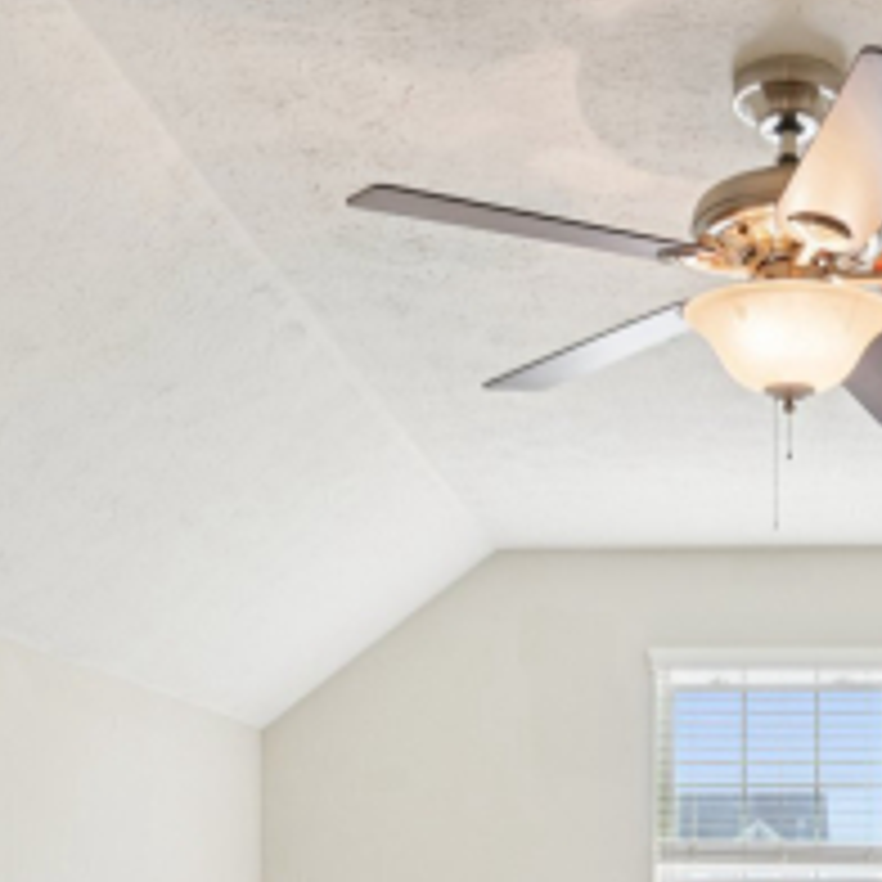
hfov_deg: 31.4
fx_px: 1499
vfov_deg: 30.4
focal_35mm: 52
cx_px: 783
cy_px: 891
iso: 100
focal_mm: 16
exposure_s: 1/20
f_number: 8
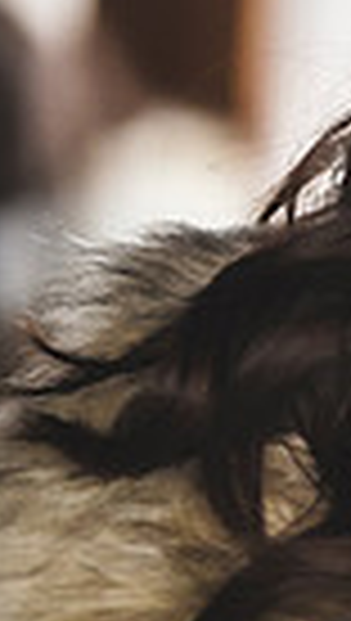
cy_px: 146
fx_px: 10880
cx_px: 1260
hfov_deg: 1.8
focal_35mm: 660
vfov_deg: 3.3
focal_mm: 150
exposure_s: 1/500
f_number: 2.8
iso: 1600
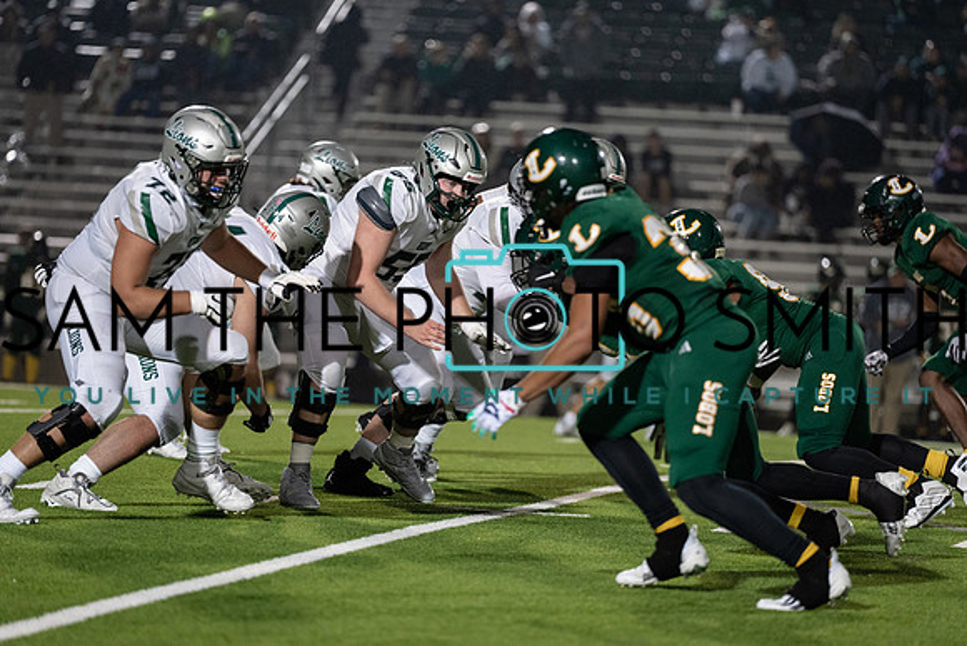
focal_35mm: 200
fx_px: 5373
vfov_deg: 6.9
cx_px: 484
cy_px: 323
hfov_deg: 10.3
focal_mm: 200
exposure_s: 1/1250
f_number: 2.8
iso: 3200
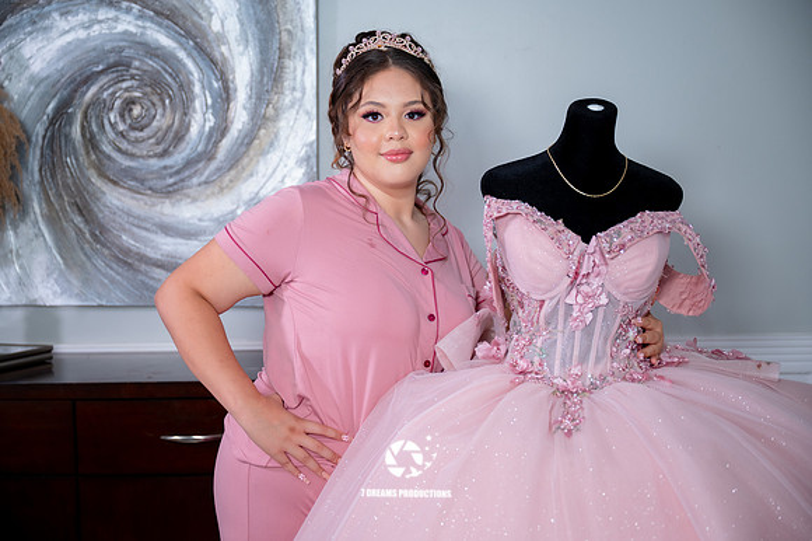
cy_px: 276
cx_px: 398
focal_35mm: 58
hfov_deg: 34.4
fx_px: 1310
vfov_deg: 23.3
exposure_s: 1/60
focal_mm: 57
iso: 800
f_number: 2.8
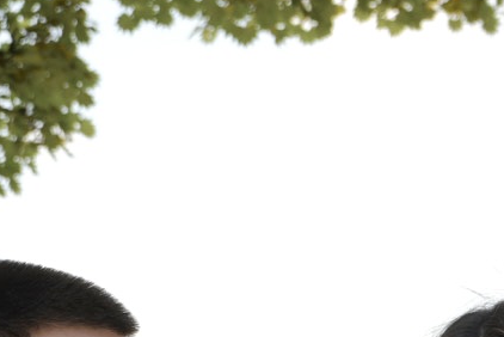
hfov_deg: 11.2
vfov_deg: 7.4
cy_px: 398
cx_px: 343
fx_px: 2578
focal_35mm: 184
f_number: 5
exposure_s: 1/320
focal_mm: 32
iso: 100
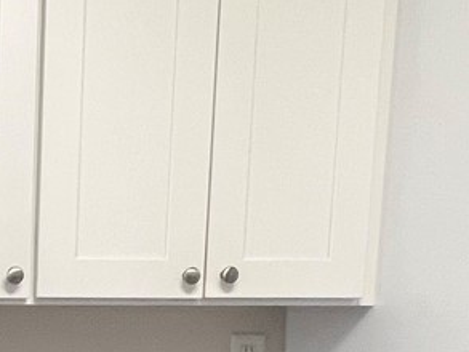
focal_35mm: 71
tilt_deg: -7.6
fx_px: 962
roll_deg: -0.2
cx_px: -104
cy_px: 419
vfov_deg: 19.6
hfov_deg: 24.6
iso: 160
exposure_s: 1/120
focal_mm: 1.57
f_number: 1.8
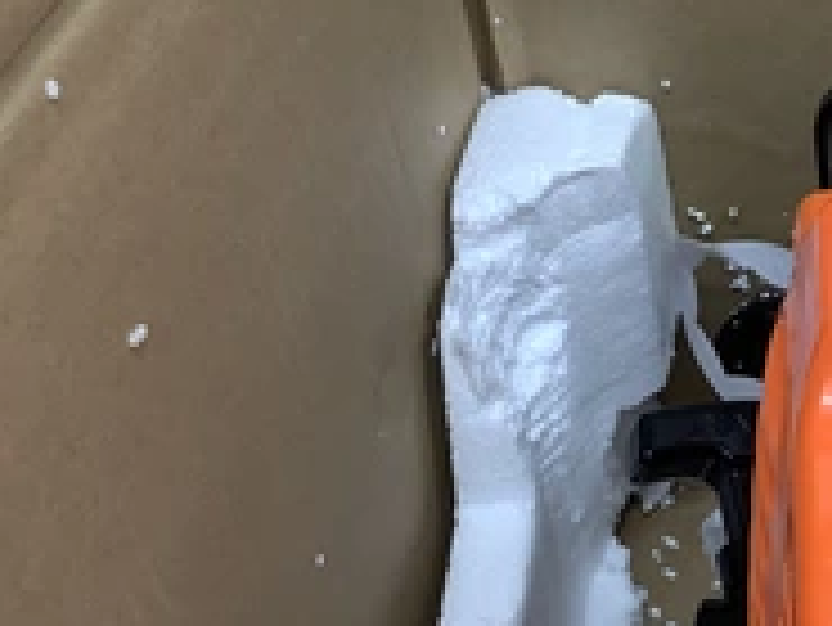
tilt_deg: -43.9
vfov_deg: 21.8
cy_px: 441
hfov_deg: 27.4
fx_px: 1611
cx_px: 819
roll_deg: +2.7
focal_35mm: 67
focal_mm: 3.3
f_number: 2.4
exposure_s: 1/60
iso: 50
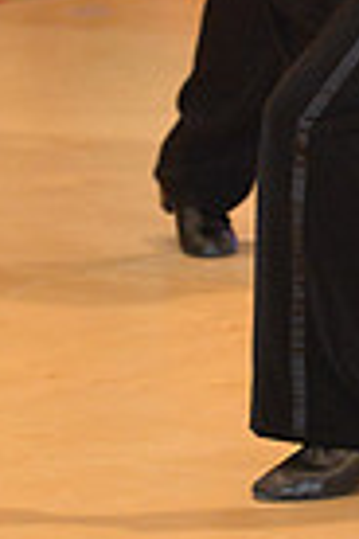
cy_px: -363
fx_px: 6282
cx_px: 462
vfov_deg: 4.9
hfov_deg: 3.3
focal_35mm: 420
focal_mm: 100
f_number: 5
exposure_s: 1/250
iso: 2500
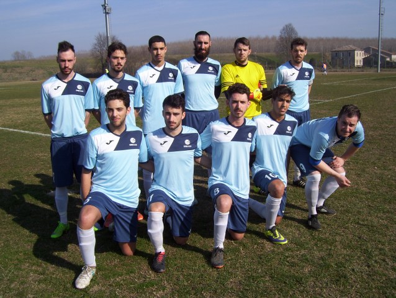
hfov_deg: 51.3
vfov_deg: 39.7
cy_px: 149
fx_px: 412
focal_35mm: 36
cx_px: 198
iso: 80
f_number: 4.8
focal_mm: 6
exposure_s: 1/800
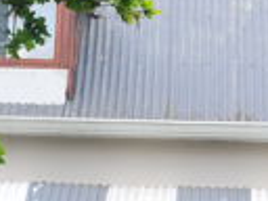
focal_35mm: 315
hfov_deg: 6.3
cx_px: 94
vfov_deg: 4.6
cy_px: 426
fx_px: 2439
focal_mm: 35
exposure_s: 1/60
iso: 500
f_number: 4.2
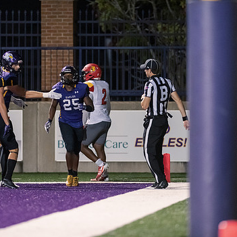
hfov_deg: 4.2
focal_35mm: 421
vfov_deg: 4.2
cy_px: 110
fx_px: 3261
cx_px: 79
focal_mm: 300
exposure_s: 1/800
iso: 6400
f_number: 2.8
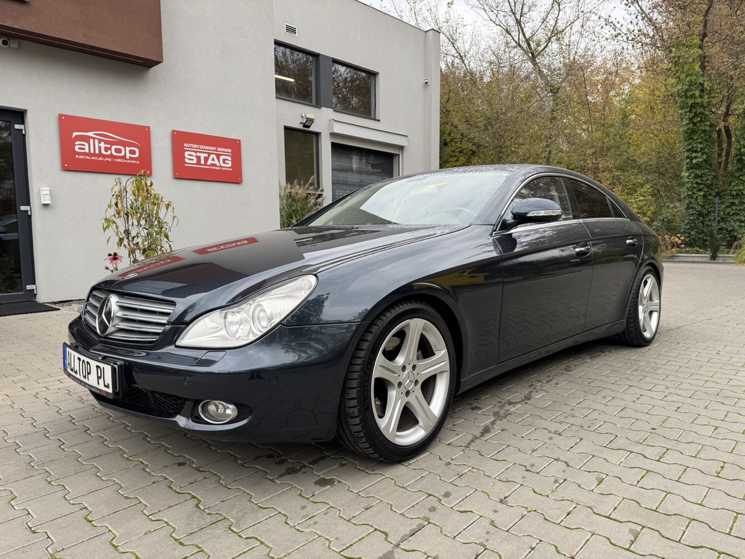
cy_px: 280
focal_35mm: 24
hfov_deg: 71.6
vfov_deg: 56.8
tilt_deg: -4.7
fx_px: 517
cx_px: 372
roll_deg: +0.9
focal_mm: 6.76
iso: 80
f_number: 1.78
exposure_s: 1/312
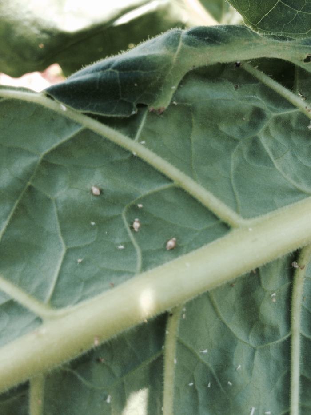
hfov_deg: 43.0
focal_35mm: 33
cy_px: 208
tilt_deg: -57.2
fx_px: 395
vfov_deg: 55.3
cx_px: 156
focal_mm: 4.12
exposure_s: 1/371
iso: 50
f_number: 2.4
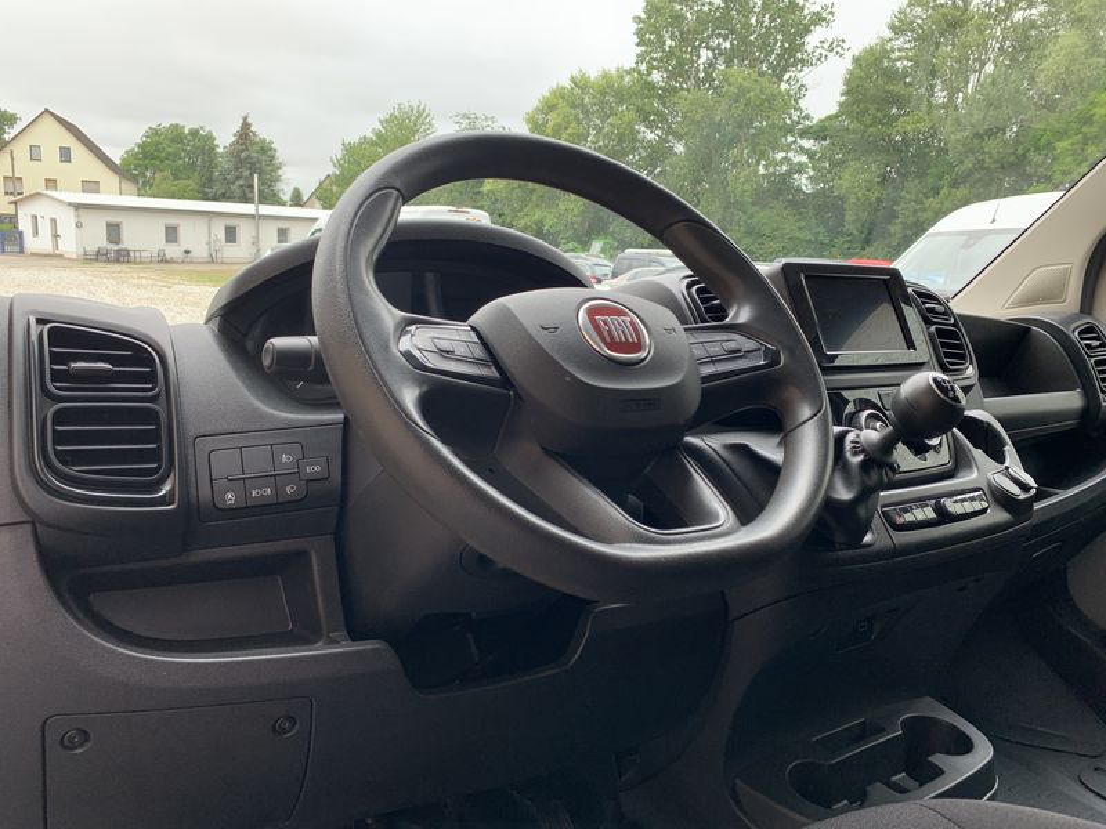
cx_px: 553
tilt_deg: -10.3
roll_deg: -3.5
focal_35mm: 26
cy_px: 414
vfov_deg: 53.1
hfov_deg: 67.3
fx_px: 831
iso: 25
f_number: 1.8
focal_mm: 4.25
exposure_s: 1/129
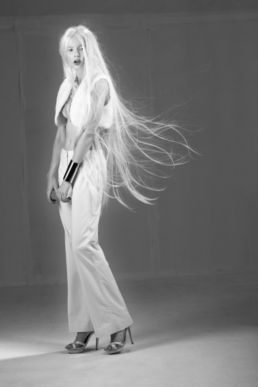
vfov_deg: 23.9
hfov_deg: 16.0
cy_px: 194
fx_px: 915
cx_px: 129
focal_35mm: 85
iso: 160
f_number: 8
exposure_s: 1/125
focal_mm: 85
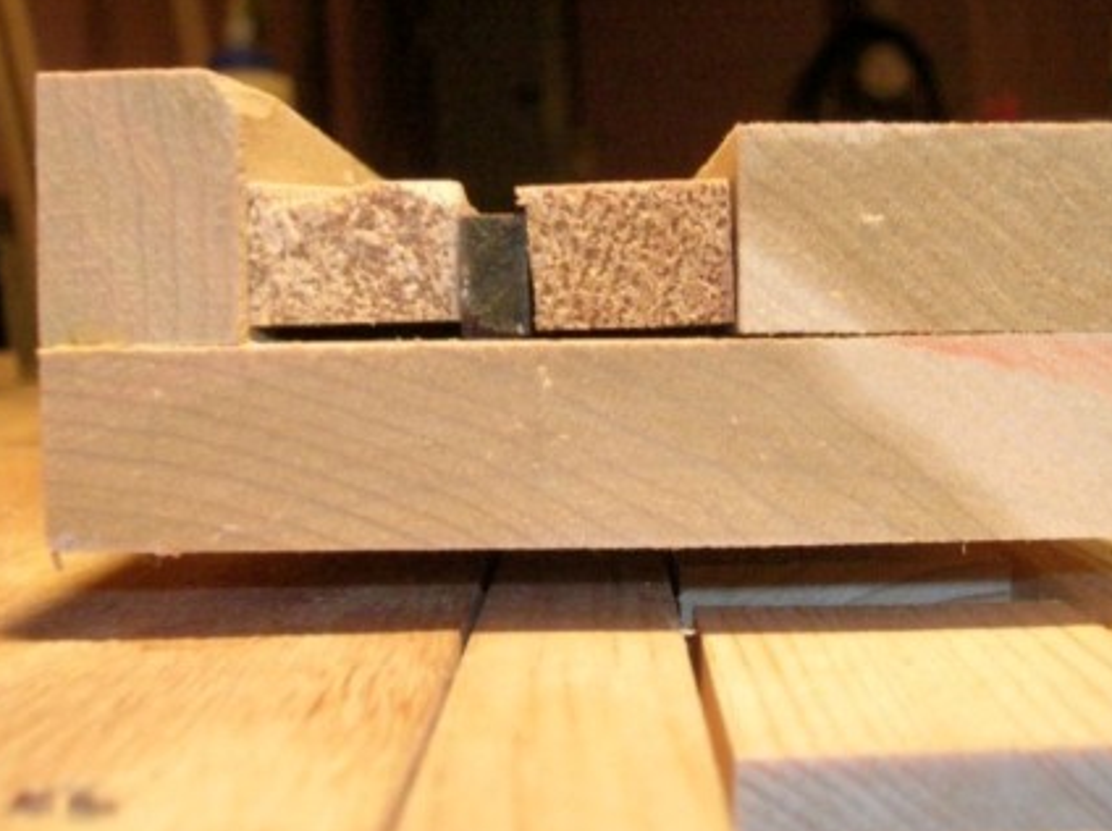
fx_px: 2086
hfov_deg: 29.8
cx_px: 584
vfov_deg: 22.5
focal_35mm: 65
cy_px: 351
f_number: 3.2
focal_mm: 7.7
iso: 200
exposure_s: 1/14.3
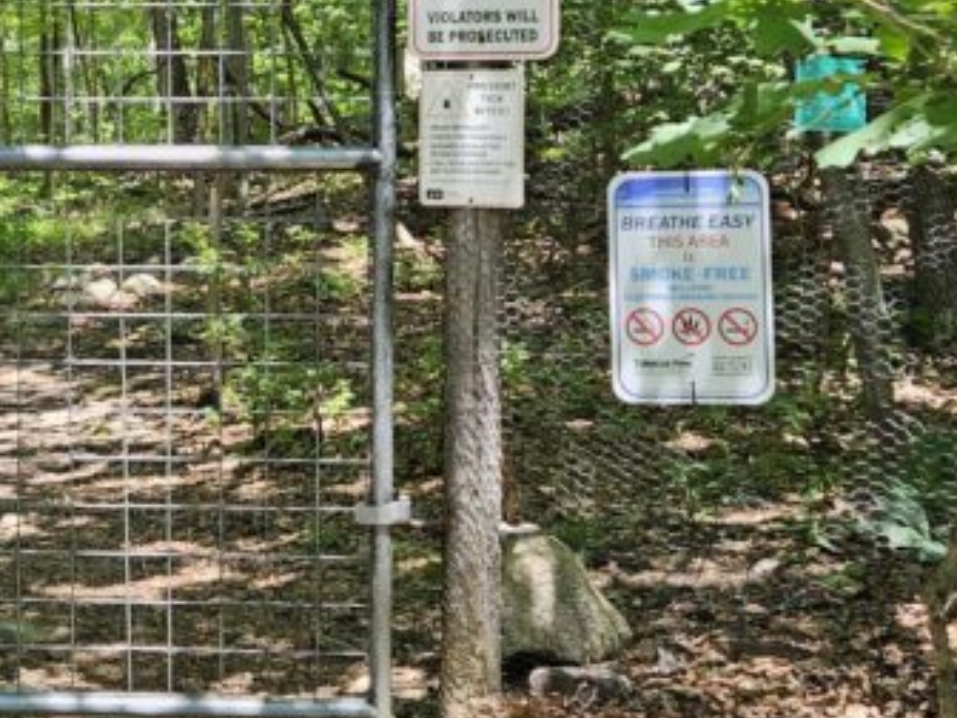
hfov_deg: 26.9
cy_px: 211
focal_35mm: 70
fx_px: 1935
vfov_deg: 20.9
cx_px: 108
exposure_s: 1/181
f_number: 1.8
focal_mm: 5.4
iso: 25
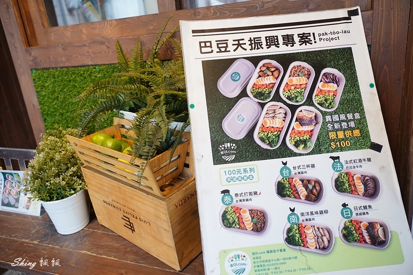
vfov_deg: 46.4
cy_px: 138
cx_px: 206
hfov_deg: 65.5
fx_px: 321
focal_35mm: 28
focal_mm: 28
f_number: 4.5
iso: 320
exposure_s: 1/30
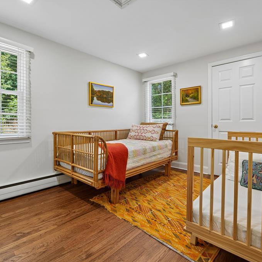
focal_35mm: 18
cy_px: 131
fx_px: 154
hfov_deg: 80.7
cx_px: 130
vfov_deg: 80.7
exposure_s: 1/10
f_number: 8
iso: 200
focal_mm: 14
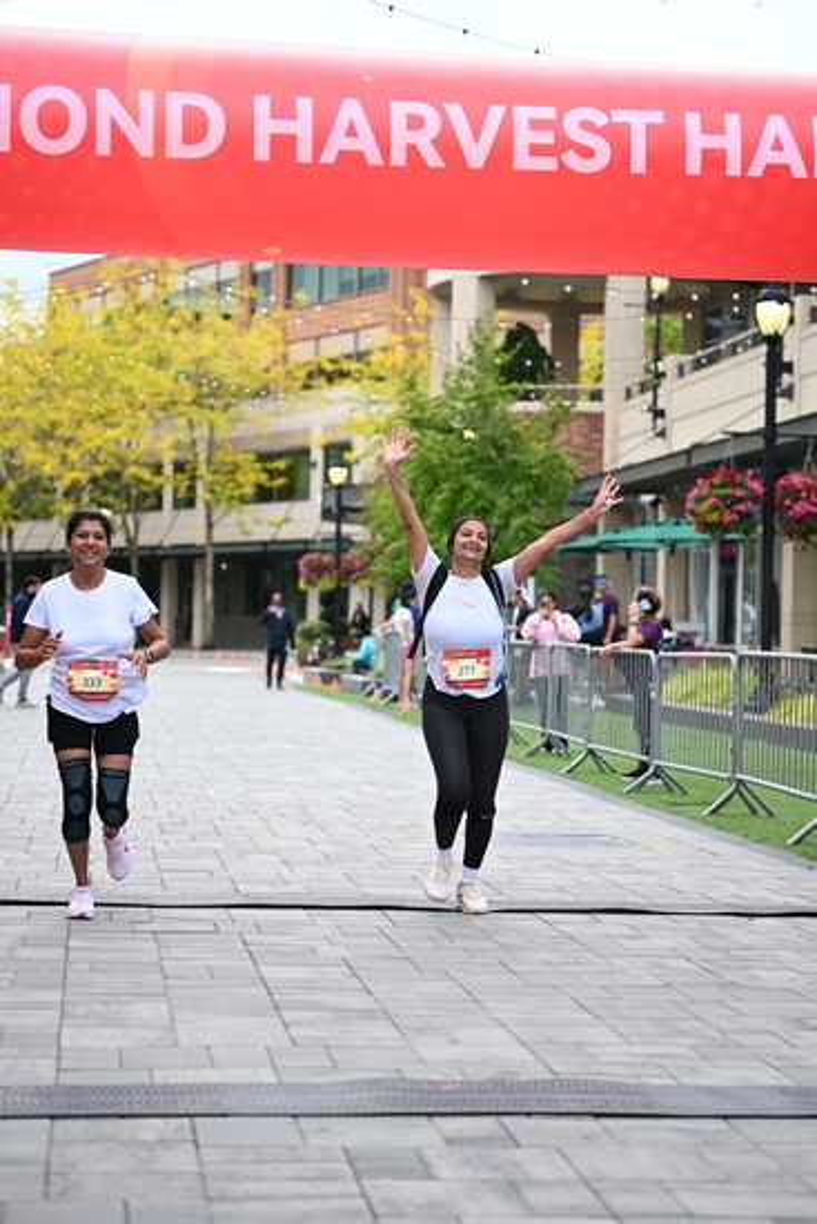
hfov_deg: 19.5
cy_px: 612
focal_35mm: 70
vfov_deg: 28.8
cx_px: 408
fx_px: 2381
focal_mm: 70
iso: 640
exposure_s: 1/2500
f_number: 2.8
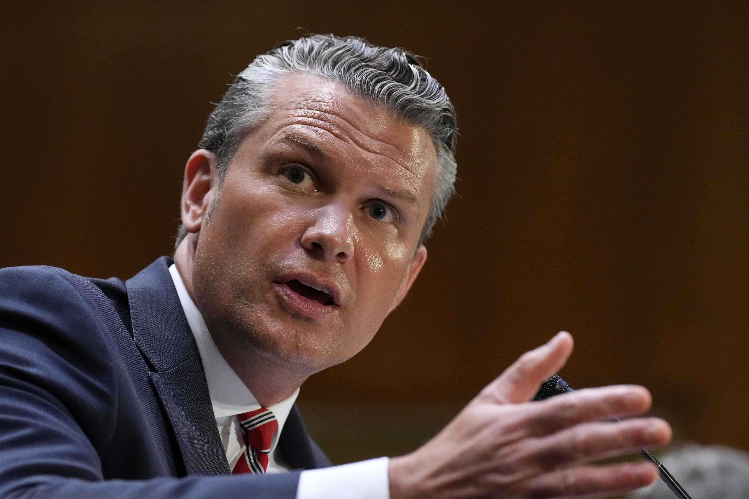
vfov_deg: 6.5
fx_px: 4369
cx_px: 374
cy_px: 250
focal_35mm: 210
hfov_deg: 9.8
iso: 4000
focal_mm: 140
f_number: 3.5
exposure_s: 1/320
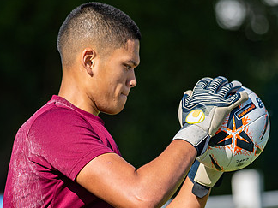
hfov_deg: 4.4
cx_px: 64
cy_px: 194
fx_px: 3590
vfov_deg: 3.3
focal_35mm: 447
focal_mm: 135
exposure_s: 1/3200
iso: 80
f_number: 1.8
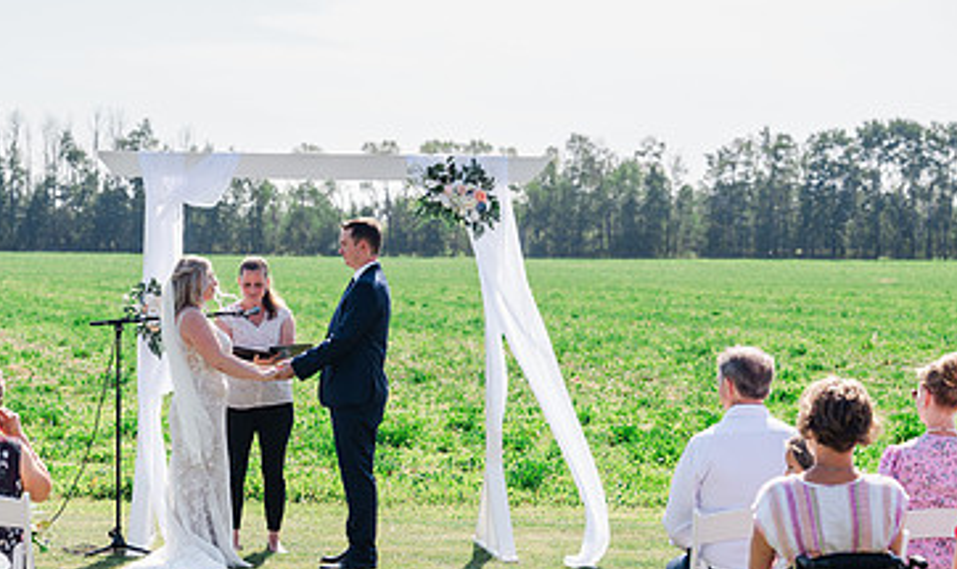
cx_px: 286
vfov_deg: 10.5
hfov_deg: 17.6
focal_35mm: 120
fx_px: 3087
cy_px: 524
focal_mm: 70
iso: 125
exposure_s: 1/640
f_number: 4
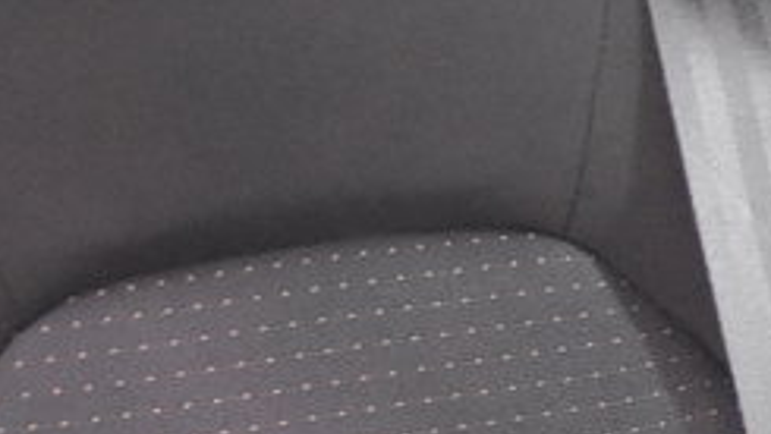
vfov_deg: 8.4
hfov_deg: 13.8
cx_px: 1347
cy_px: 731
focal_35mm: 140
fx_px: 2858
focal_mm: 17
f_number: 2.8
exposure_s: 1/25
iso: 4500
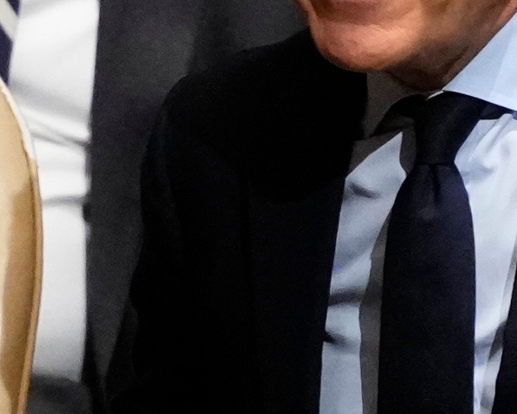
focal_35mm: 1989
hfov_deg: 1.0
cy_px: -17
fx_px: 30429
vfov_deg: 0.8
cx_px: 158
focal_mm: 420
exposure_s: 1/400
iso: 6400
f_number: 4
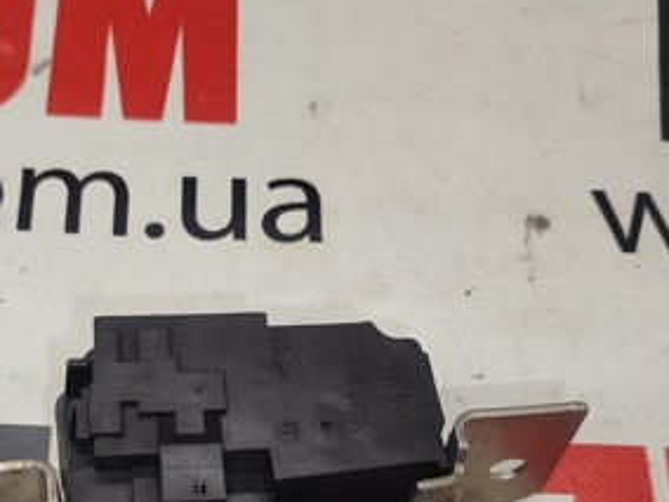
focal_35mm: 54
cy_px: 460
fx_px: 1044
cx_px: 188
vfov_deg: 26.1
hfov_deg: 35.0
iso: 125
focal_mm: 5.31
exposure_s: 1/50
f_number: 1.7
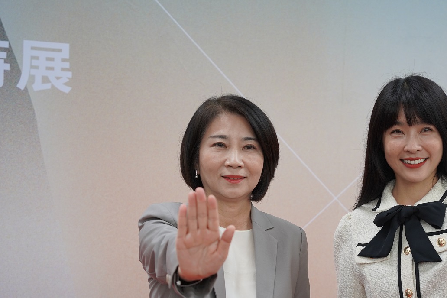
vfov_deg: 17.7
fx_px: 956
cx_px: 314
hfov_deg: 26.1
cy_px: 200
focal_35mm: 77
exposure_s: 1/160
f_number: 4
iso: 640
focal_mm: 53
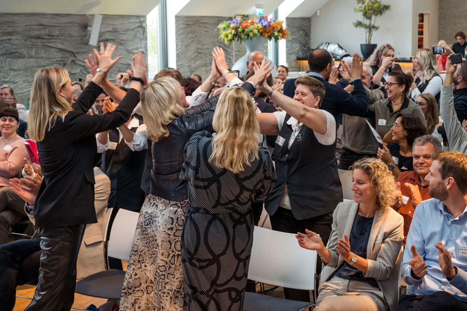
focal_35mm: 59
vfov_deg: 22.8
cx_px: 295
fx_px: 770
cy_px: 110
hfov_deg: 33.6
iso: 2800
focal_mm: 46
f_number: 4.5
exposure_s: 1/125
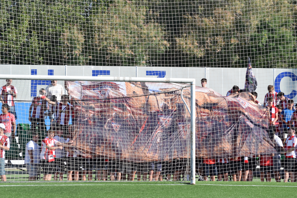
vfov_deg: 10.2
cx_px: 148
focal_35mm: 135
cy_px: 99
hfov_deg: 15.2
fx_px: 1114
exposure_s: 1/1250
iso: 800
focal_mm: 90
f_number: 10
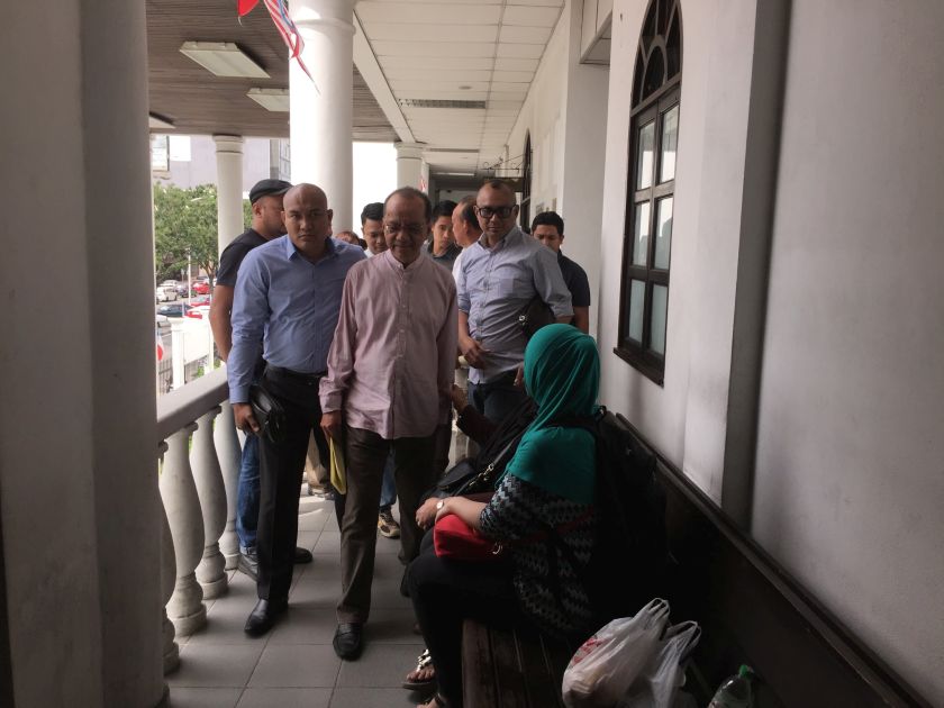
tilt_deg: -9.5
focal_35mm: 29
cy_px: 354
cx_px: 472
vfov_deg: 48.2
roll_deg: -2.3
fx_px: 791
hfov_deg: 61.7
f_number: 2.2
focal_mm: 4.15
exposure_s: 1/565
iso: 32
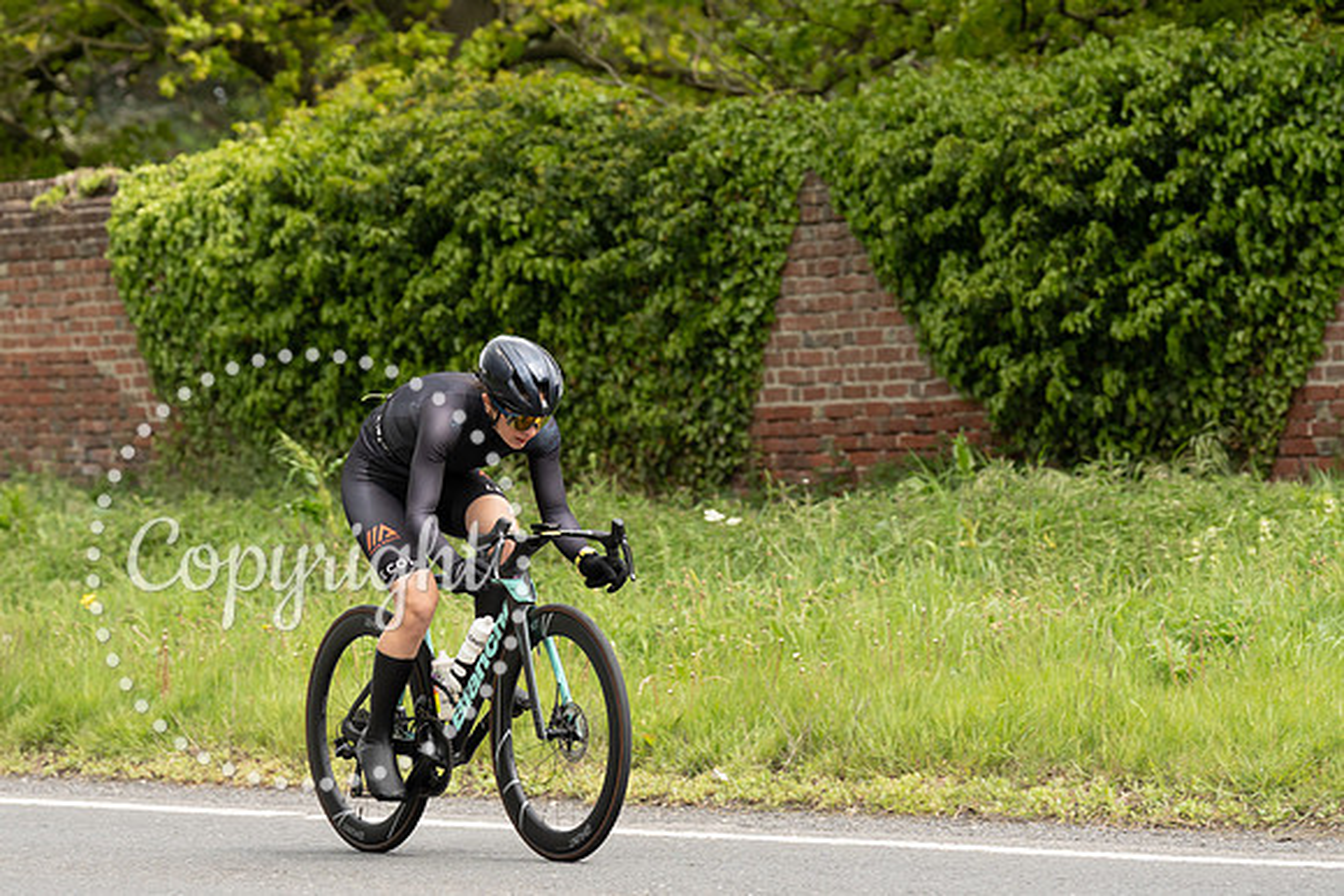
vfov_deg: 7.0
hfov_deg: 10.5
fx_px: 7343
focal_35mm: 197
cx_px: 477
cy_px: 396
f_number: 4.5
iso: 640
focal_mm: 144
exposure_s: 1/1000
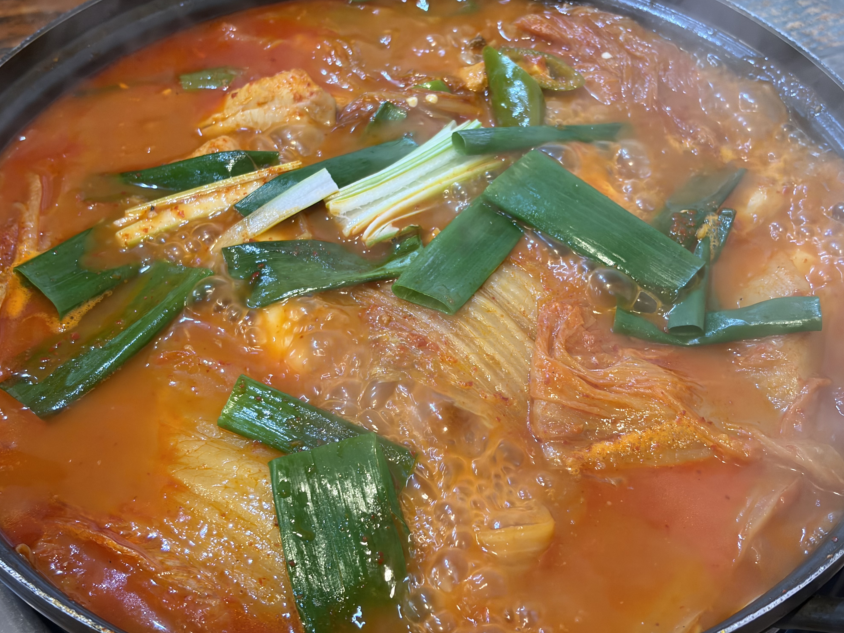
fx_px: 1292
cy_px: 313
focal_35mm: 53
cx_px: 420
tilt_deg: -48.3
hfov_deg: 36.2
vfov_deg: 27.5
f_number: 1.6
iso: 160
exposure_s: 1/40
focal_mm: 5.96
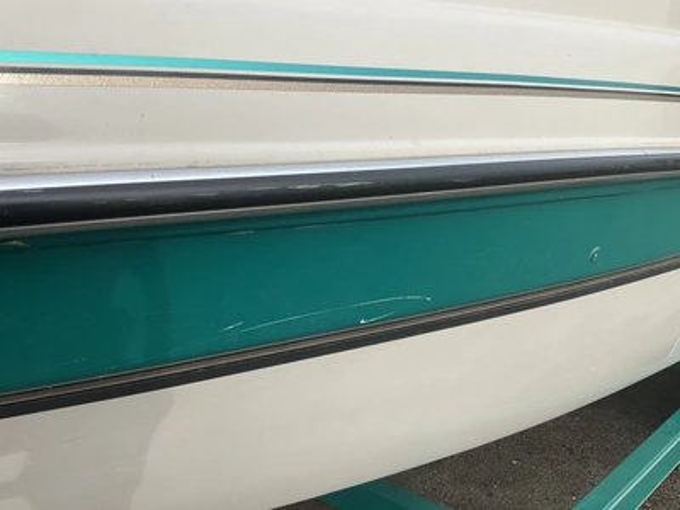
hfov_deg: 61.7
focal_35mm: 29
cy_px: 255
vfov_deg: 48.2
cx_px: 340
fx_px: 570
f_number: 1.8
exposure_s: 1/1221
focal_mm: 3
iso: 25
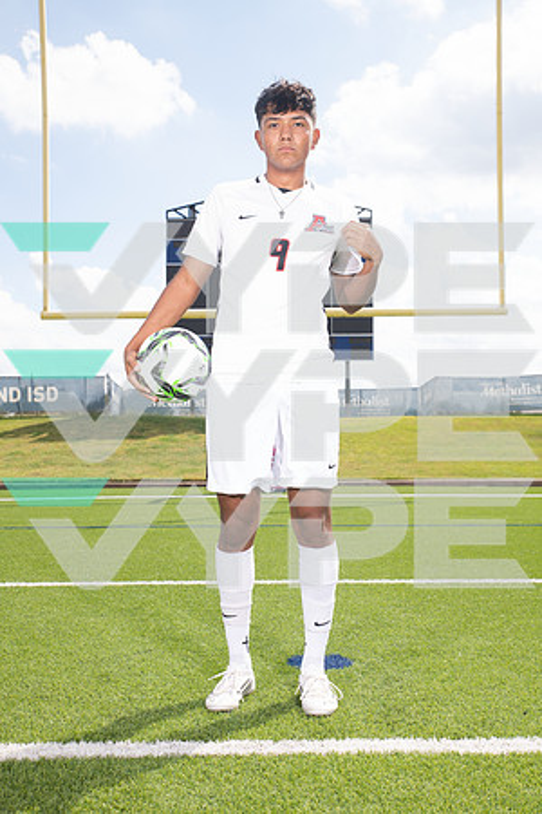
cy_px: 407
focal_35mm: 40
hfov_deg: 33.4
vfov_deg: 48.5
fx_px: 903
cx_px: 271
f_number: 7.1
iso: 125
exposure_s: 1/320
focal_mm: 40
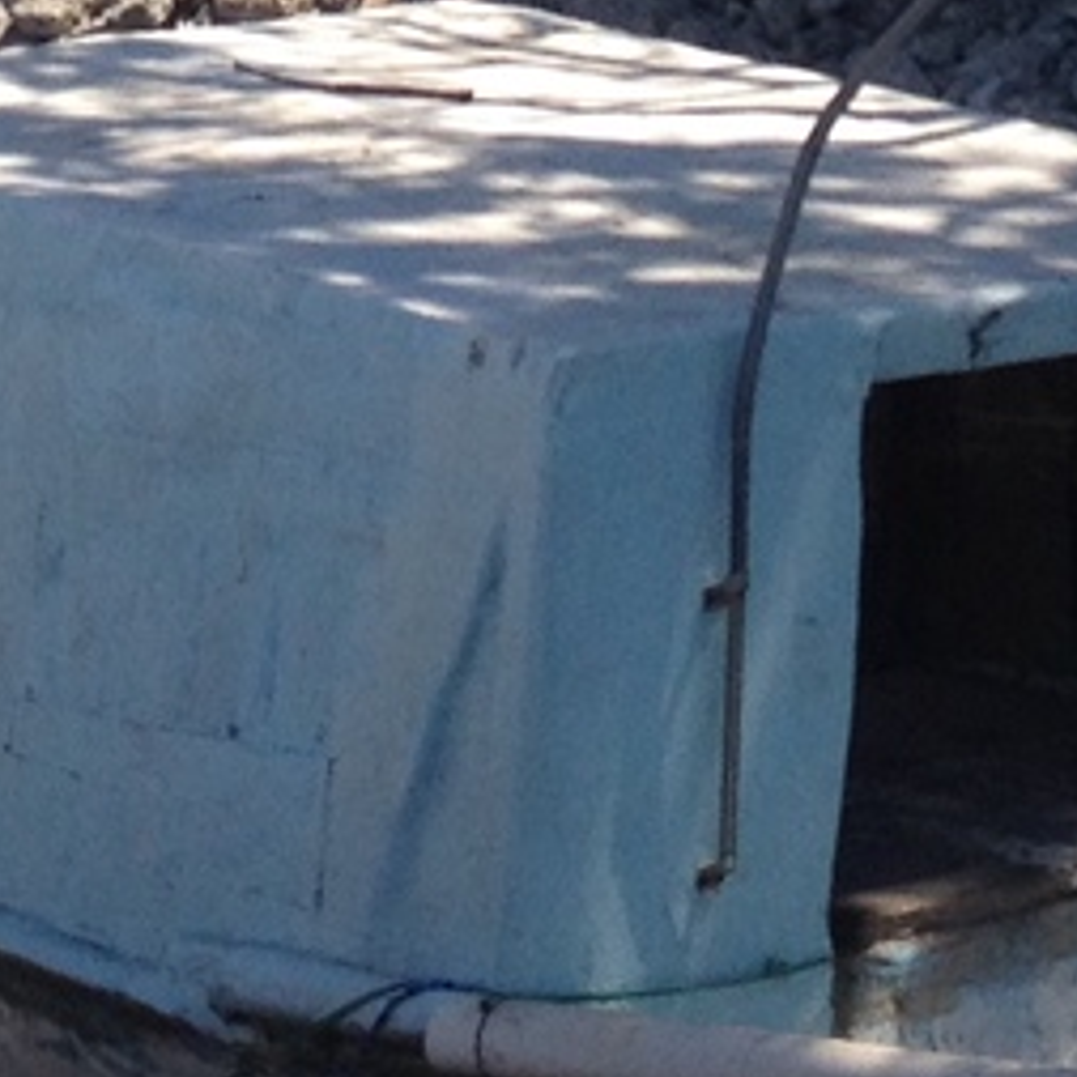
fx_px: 6899
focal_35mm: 196
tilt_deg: -2.9
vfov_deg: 8.6
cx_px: 443
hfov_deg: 8.9
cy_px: -907
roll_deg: +1.0
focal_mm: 4.28
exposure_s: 1/1227
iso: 50
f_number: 2.4
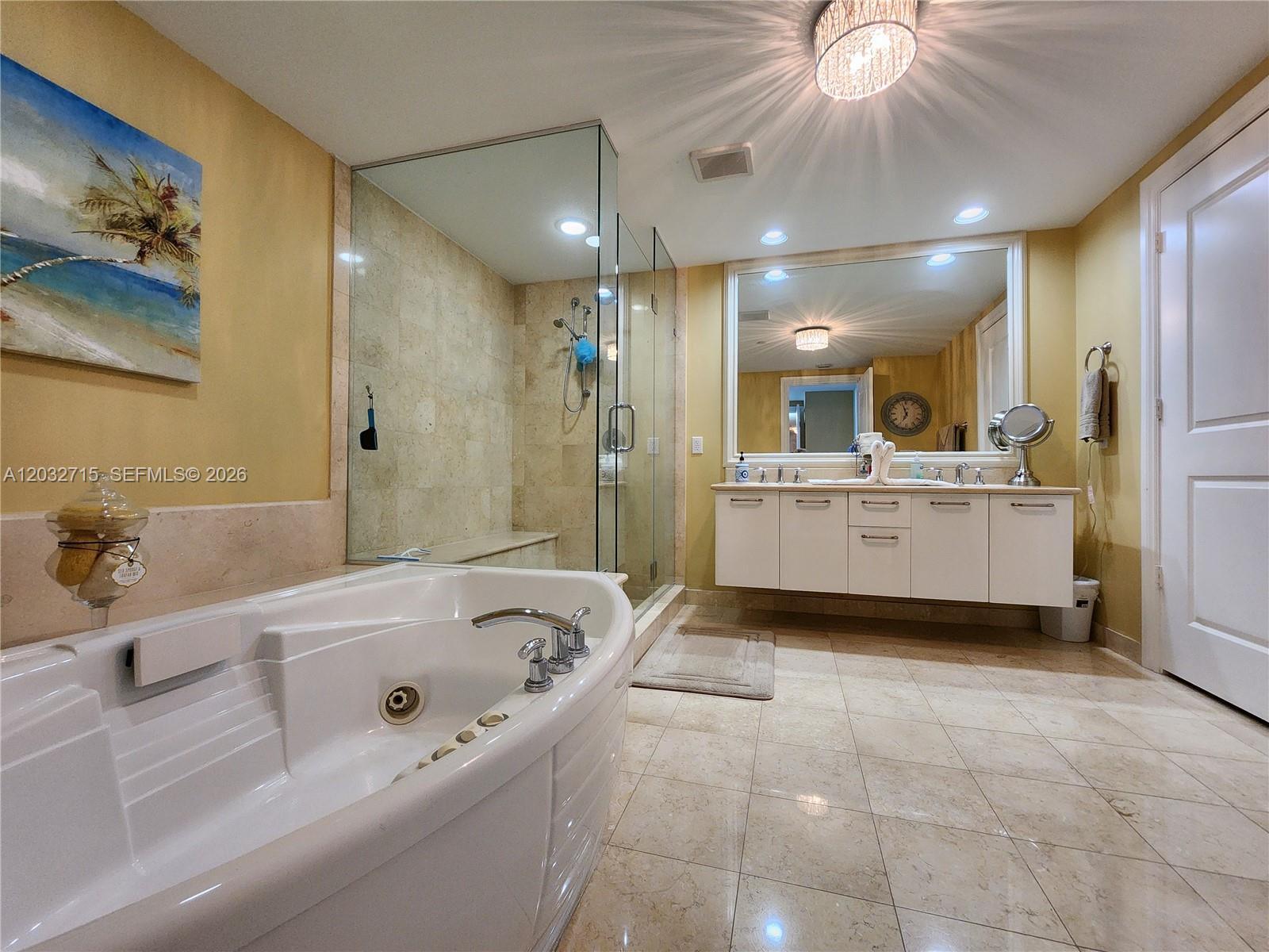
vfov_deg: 89.9
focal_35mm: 13
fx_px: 477
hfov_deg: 106.2
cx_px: 634
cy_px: 476
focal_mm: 2.2
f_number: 2.2
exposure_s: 1/60
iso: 320
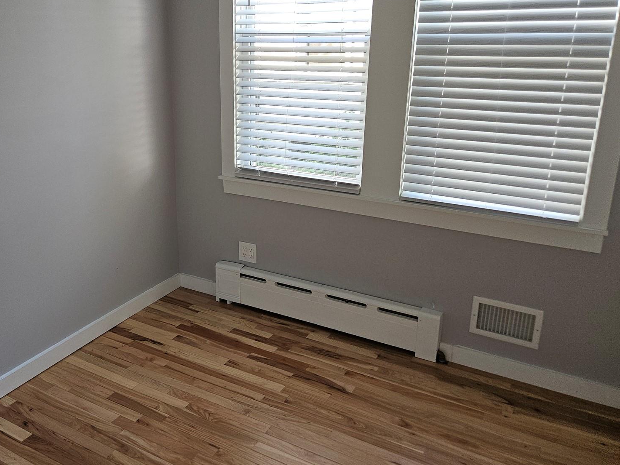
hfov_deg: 56.1
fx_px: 573
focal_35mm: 32
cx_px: 230
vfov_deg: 44.1
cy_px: 203
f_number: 1.8
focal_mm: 5.4
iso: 50
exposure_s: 1/60
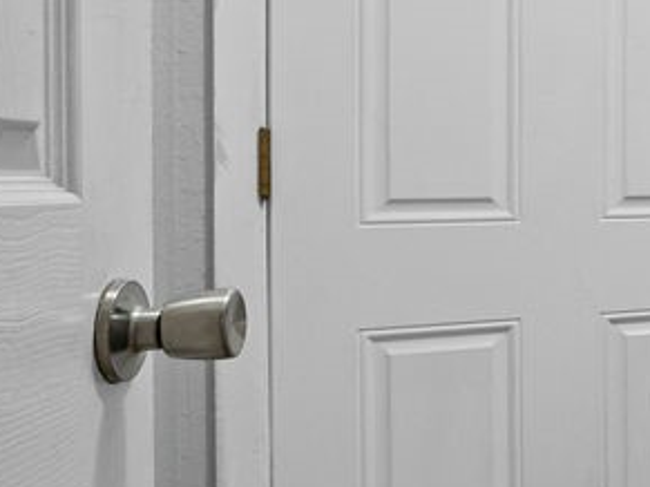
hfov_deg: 25.6
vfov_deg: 31.4
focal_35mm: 46
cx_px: 1057
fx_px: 858
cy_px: 155
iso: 1600
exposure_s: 1/10
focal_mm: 9
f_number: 4.5
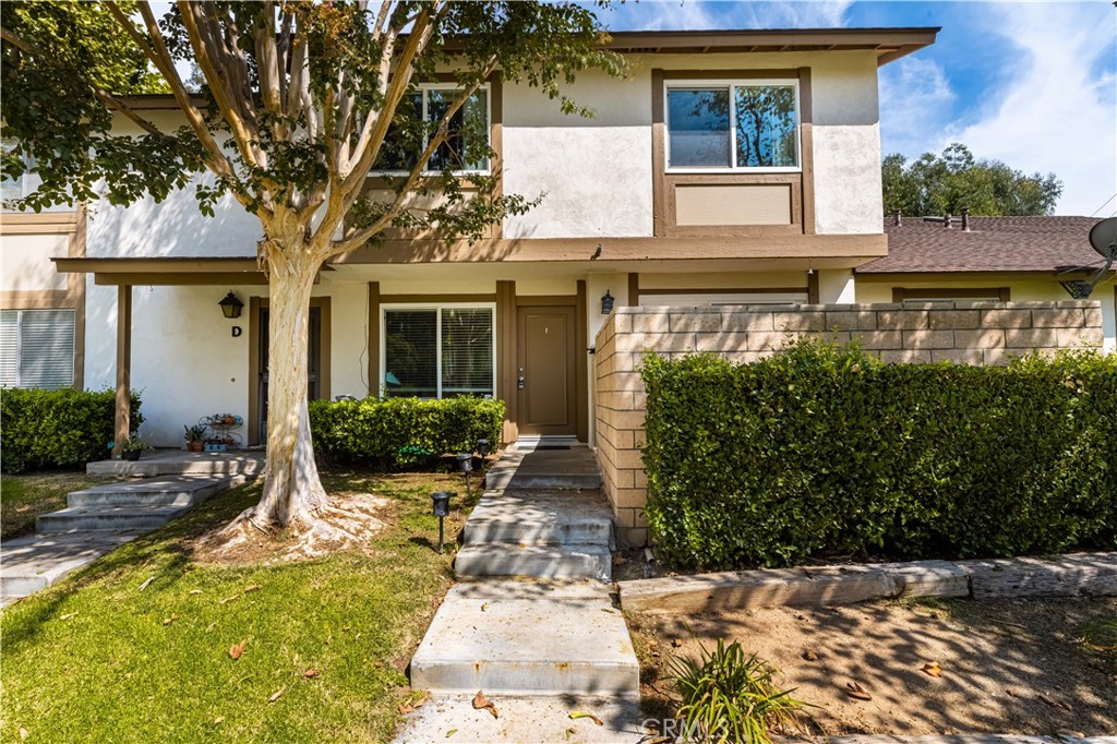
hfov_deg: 96.8
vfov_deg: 73.7
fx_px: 496
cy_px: 372
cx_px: 558
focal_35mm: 16
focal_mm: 16
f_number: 18
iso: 160
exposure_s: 1/80
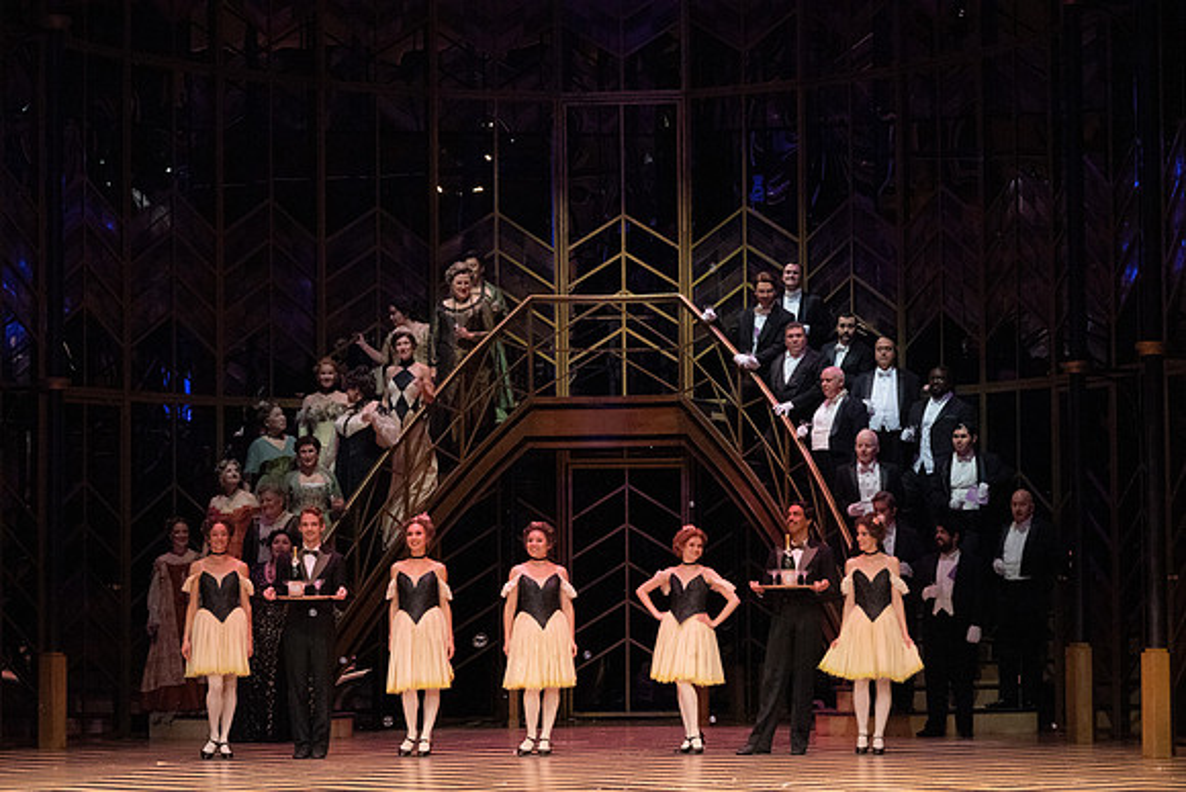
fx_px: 3559
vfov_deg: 12.7
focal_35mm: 108
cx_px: 593
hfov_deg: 18.9
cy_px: 396
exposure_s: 1/400
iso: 12800
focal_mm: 108
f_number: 14
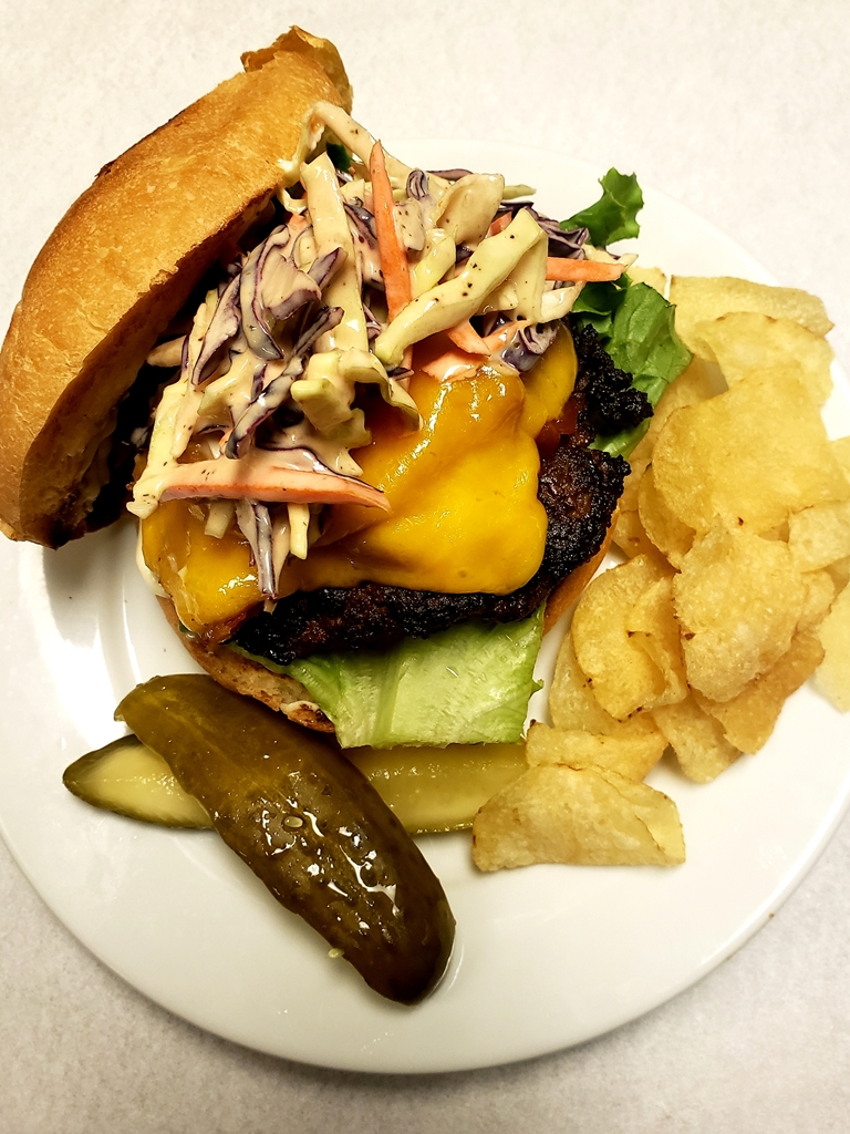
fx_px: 851
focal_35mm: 26
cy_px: 567
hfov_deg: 53.1
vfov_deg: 67.3
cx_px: 425
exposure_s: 1/60
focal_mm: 4.3
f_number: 2.4
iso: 200
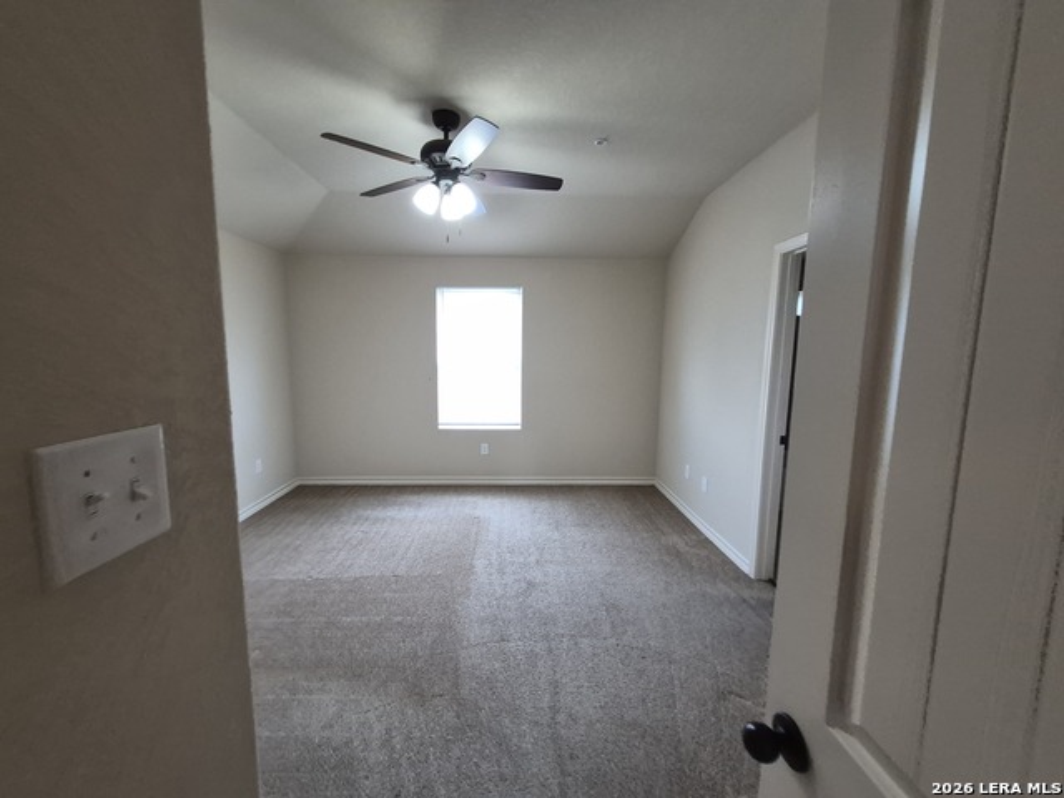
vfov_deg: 89.9
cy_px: 399
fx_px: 400
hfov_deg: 106.2
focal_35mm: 13
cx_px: 532
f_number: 2.2
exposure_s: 1/60
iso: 200
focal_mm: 1.74
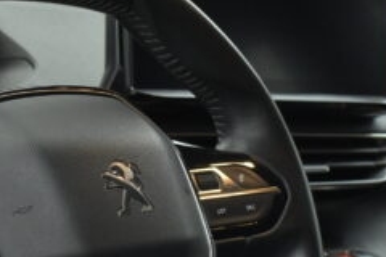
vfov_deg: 10.9
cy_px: 219
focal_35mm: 125
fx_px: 1340
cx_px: 39
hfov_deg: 16.2
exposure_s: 1/80
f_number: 4
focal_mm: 26
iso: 1600
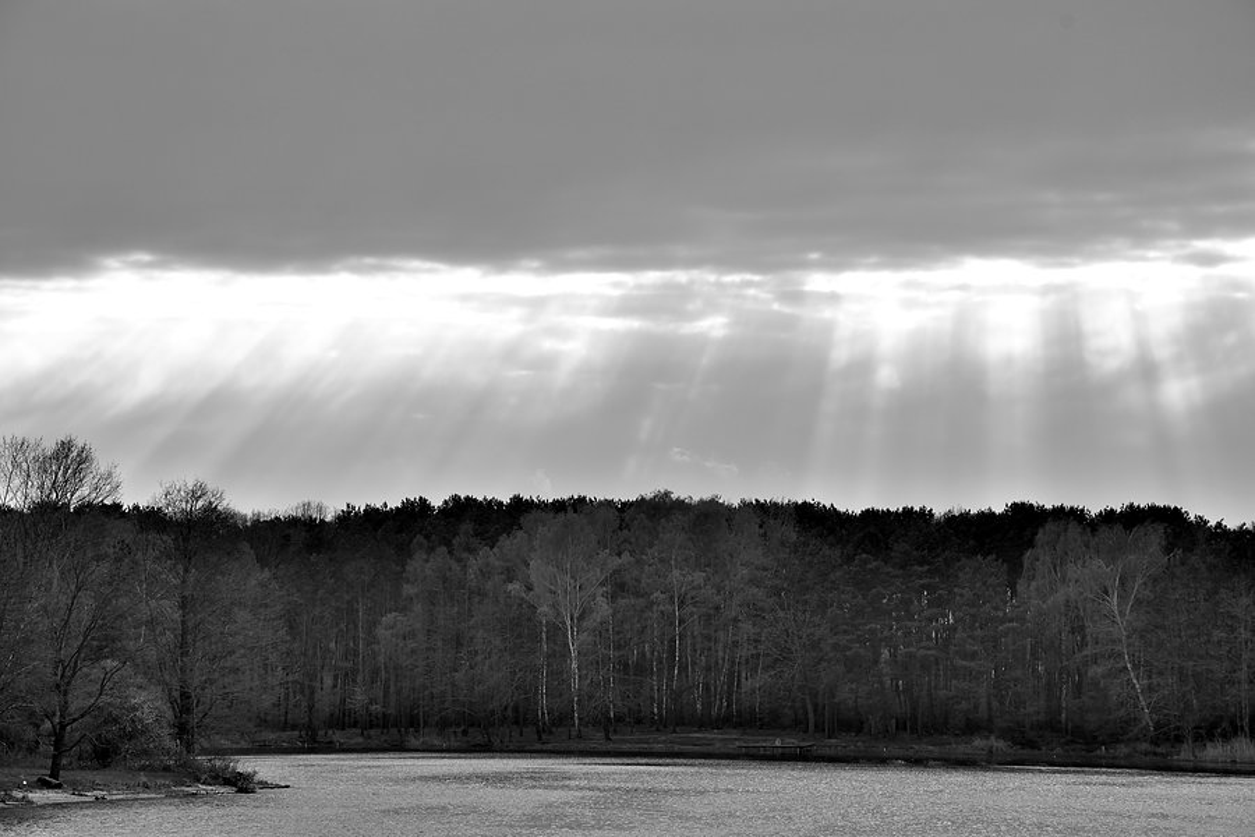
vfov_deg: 8.7
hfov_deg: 13.0
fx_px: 5490
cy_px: 418
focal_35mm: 158
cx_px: 628
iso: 200
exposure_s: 1/100
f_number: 11
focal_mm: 105
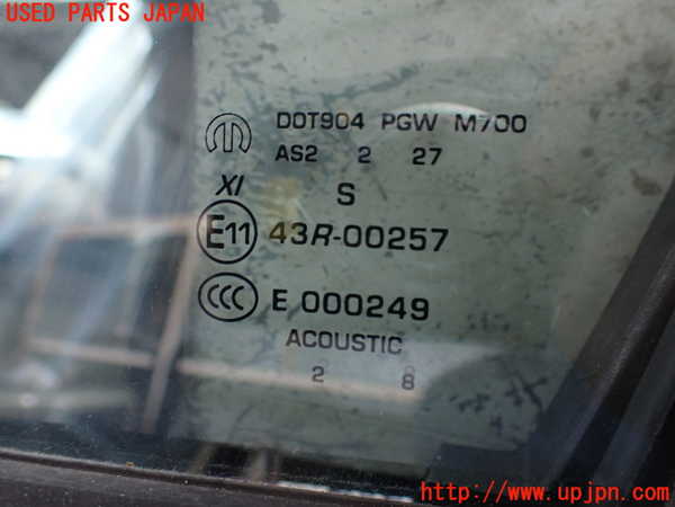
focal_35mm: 30
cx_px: 338
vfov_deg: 46.8
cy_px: 254
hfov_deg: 60.0
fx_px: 585
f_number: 2.3
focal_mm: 5.4
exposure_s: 1/125
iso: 200
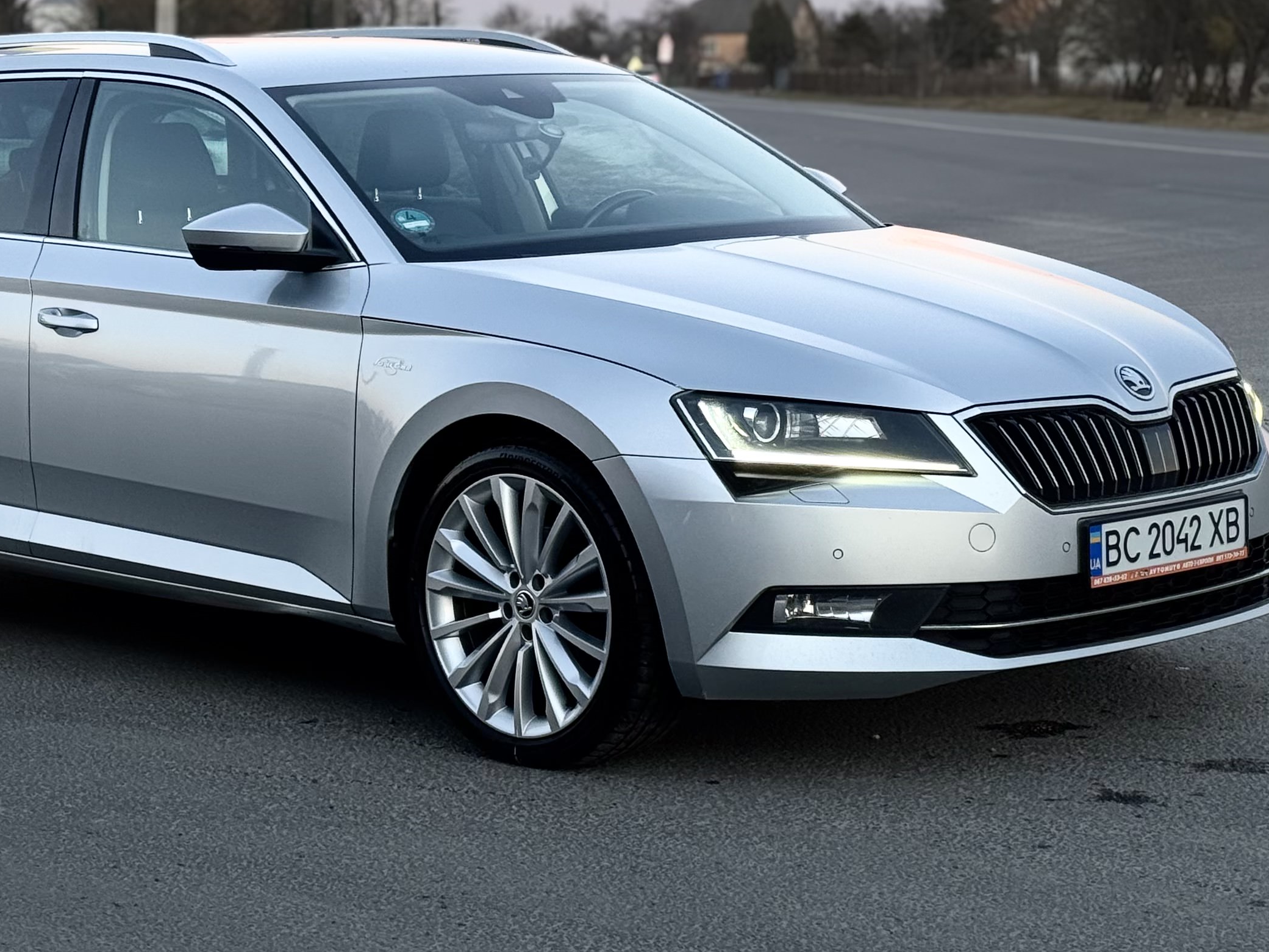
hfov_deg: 21.0
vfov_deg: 15.9
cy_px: 315
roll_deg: +1.5
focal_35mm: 93
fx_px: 3410
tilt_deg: -4.1
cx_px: 463
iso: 80
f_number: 1.78
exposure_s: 1/172
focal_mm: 6.76
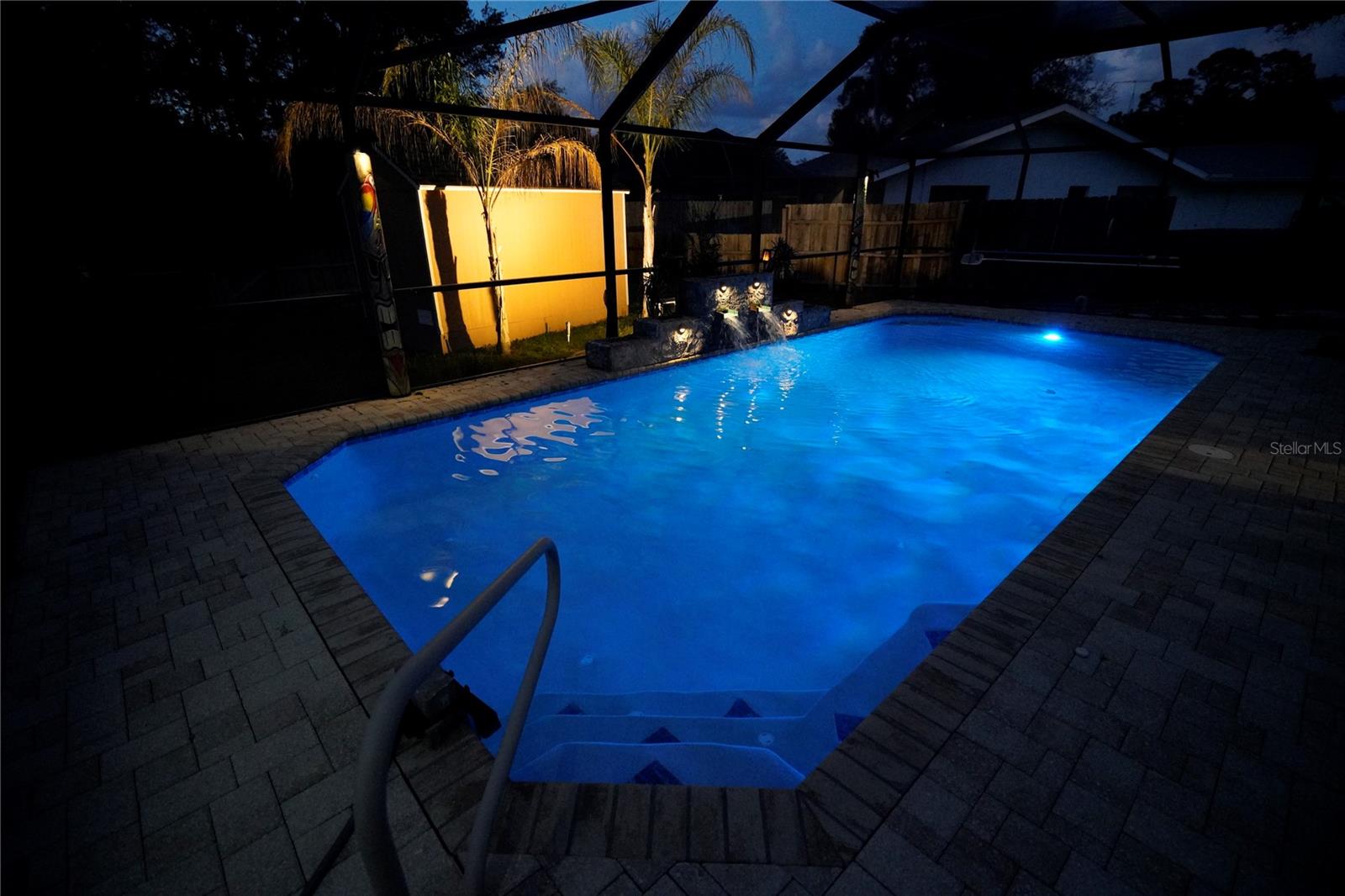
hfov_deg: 96.7
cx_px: 672
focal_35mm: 16
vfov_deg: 73.7
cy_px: 448
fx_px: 598
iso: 12800
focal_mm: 16
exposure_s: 1/50
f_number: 4
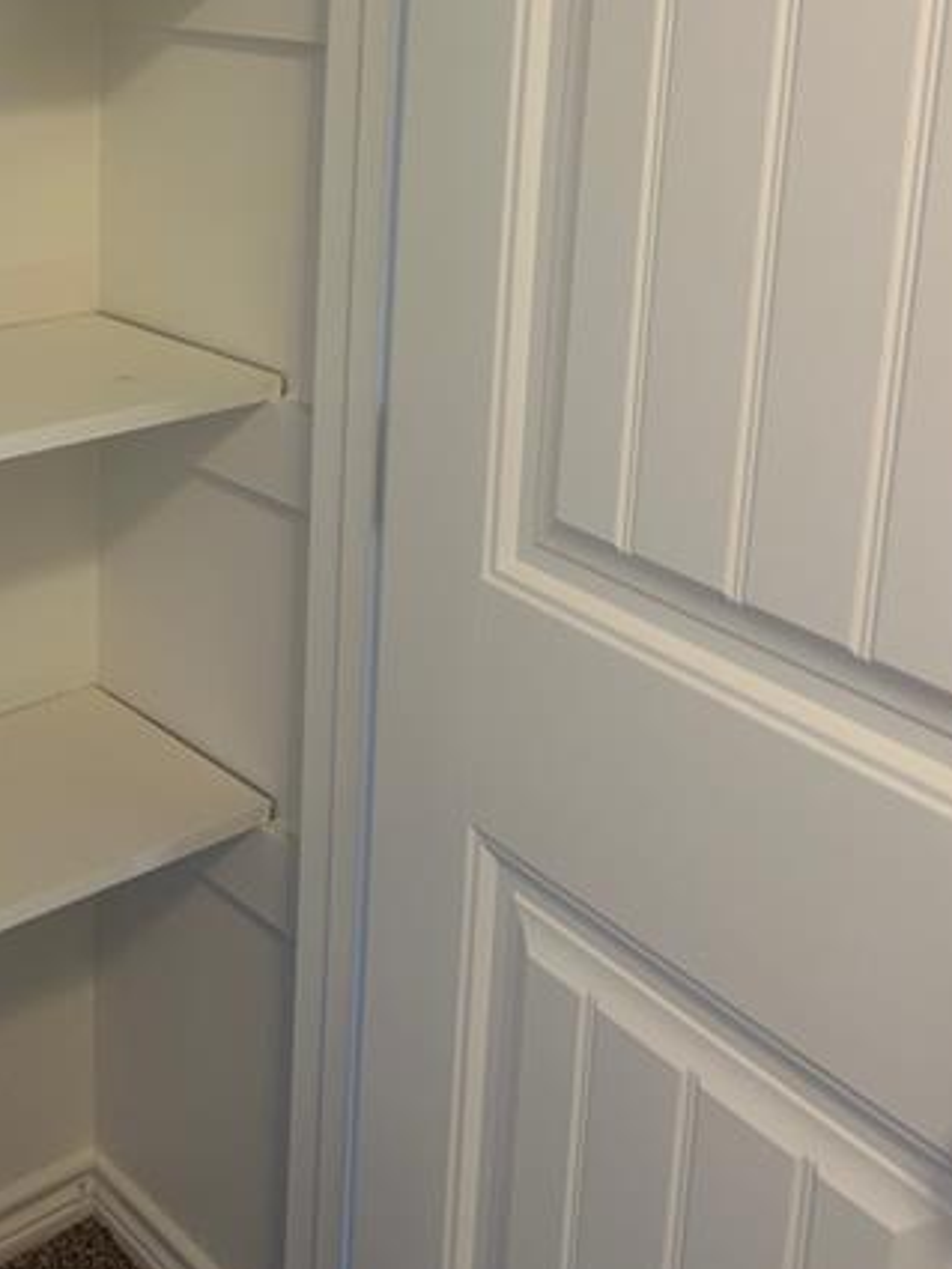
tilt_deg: -11.2
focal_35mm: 47
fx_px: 1723
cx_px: 137
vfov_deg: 38.9
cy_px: 260
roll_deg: +0.4
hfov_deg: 29.9
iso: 80
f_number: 1.5
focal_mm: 5.7
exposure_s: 1/60
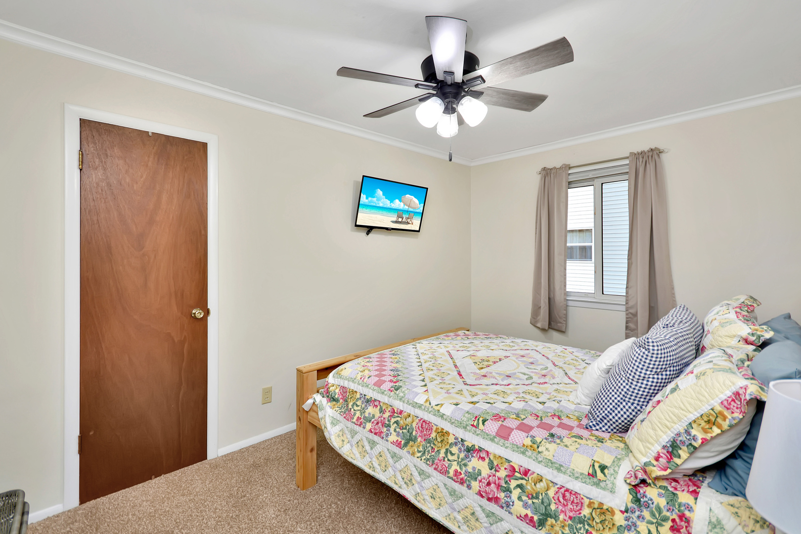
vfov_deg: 77.3
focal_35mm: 15
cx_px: 400
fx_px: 334
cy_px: 267
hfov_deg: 100.4
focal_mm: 10
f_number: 4
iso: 220
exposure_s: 1/60
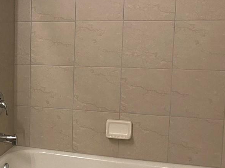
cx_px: -38
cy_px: 84
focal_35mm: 71
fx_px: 461
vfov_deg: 20.7
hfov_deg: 25.0
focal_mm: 4.25
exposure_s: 1/60
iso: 80
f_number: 1.8
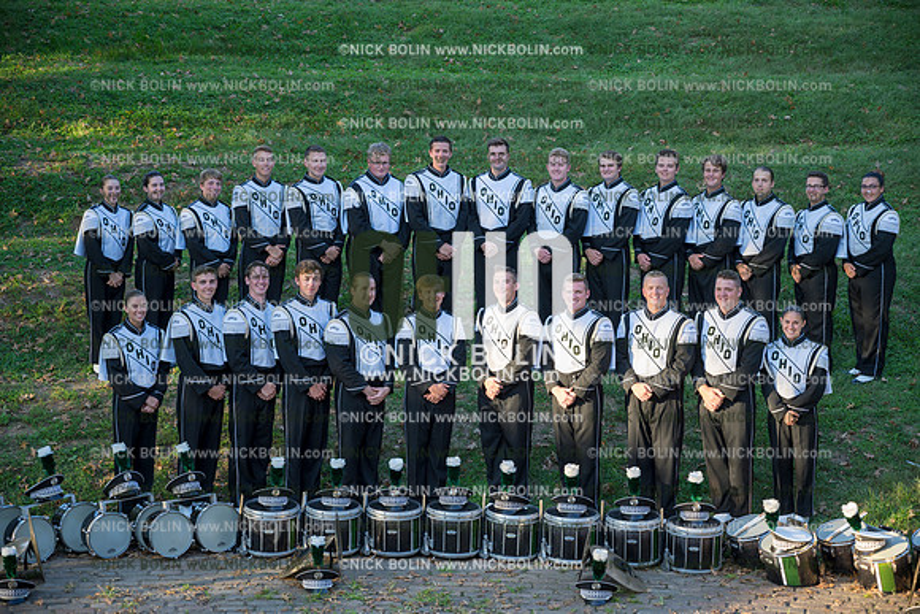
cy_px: 307
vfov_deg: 19.5
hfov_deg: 28.8
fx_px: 1789
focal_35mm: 70
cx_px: 460
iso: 125
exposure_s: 1/160
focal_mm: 70
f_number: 4
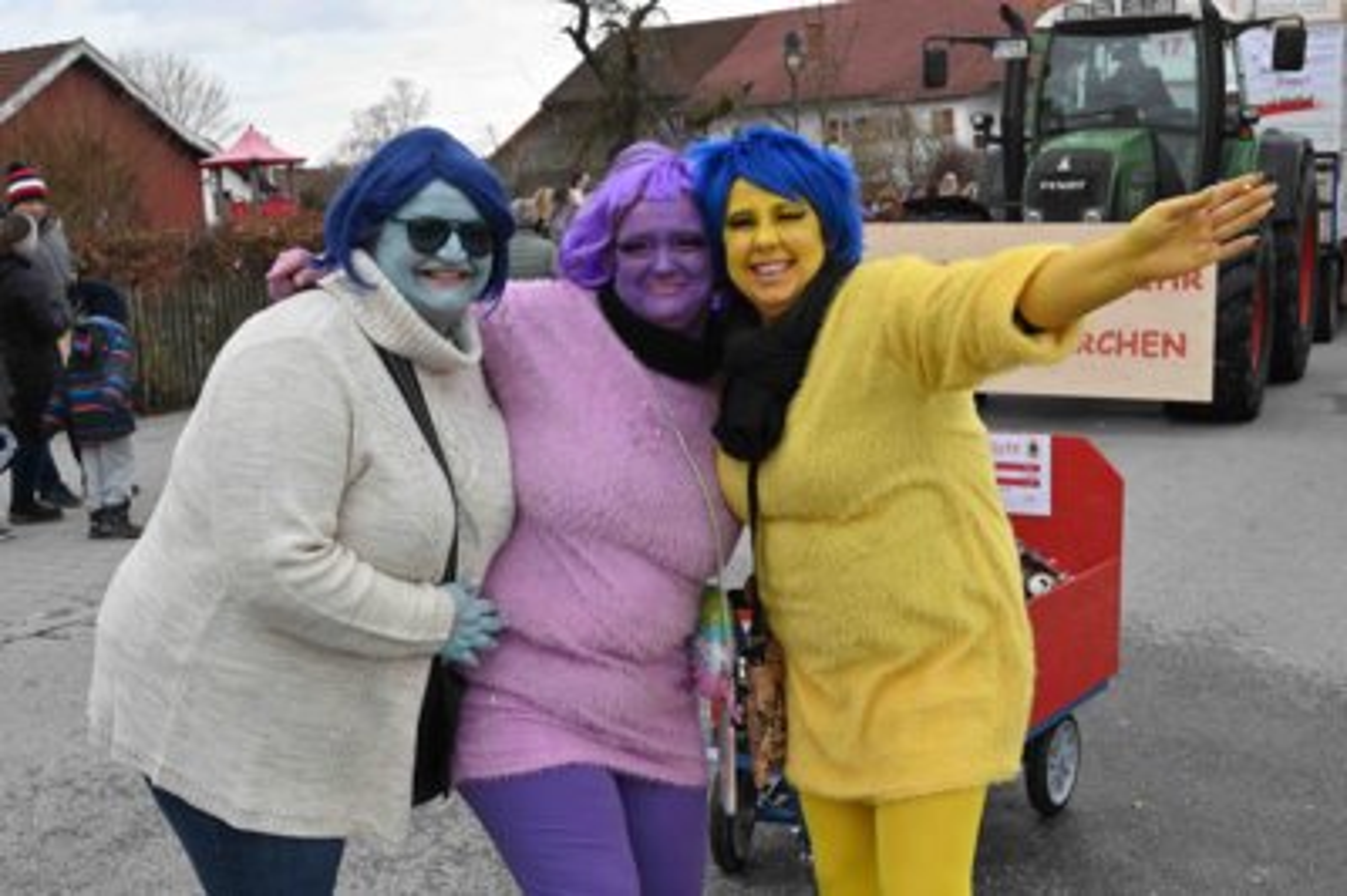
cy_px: 448
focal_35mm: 44
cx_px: 674
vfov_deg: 30.5
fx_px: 1645
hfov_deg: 44.5
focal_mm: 44
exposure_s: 1/500
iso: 2500
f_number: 11
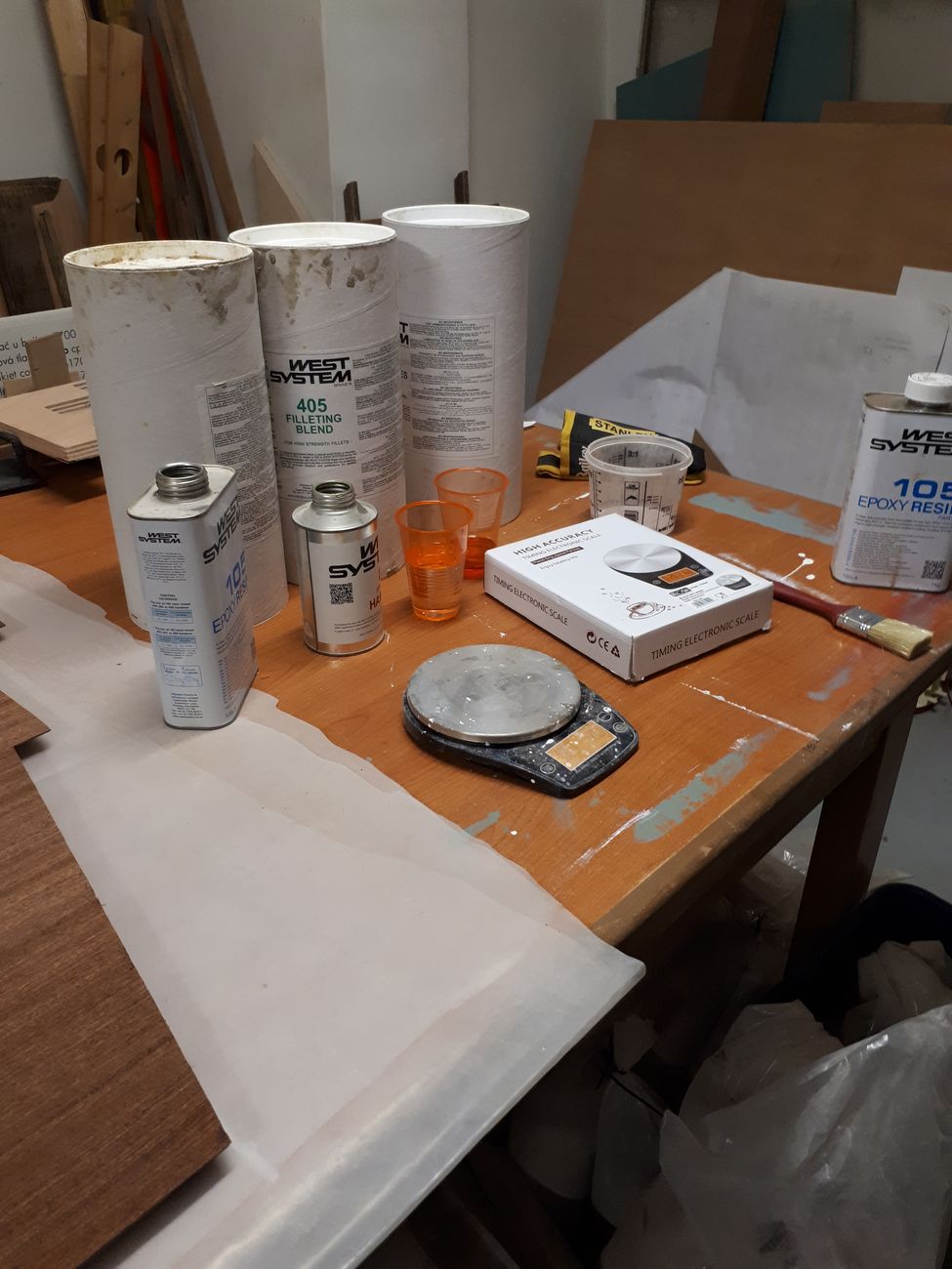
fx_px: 990
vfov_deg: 65.3
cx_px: 476
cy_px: 634
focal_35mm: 27
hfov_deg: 51.4
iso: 160
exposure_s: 1/33
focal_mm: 3.6
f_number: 1.9
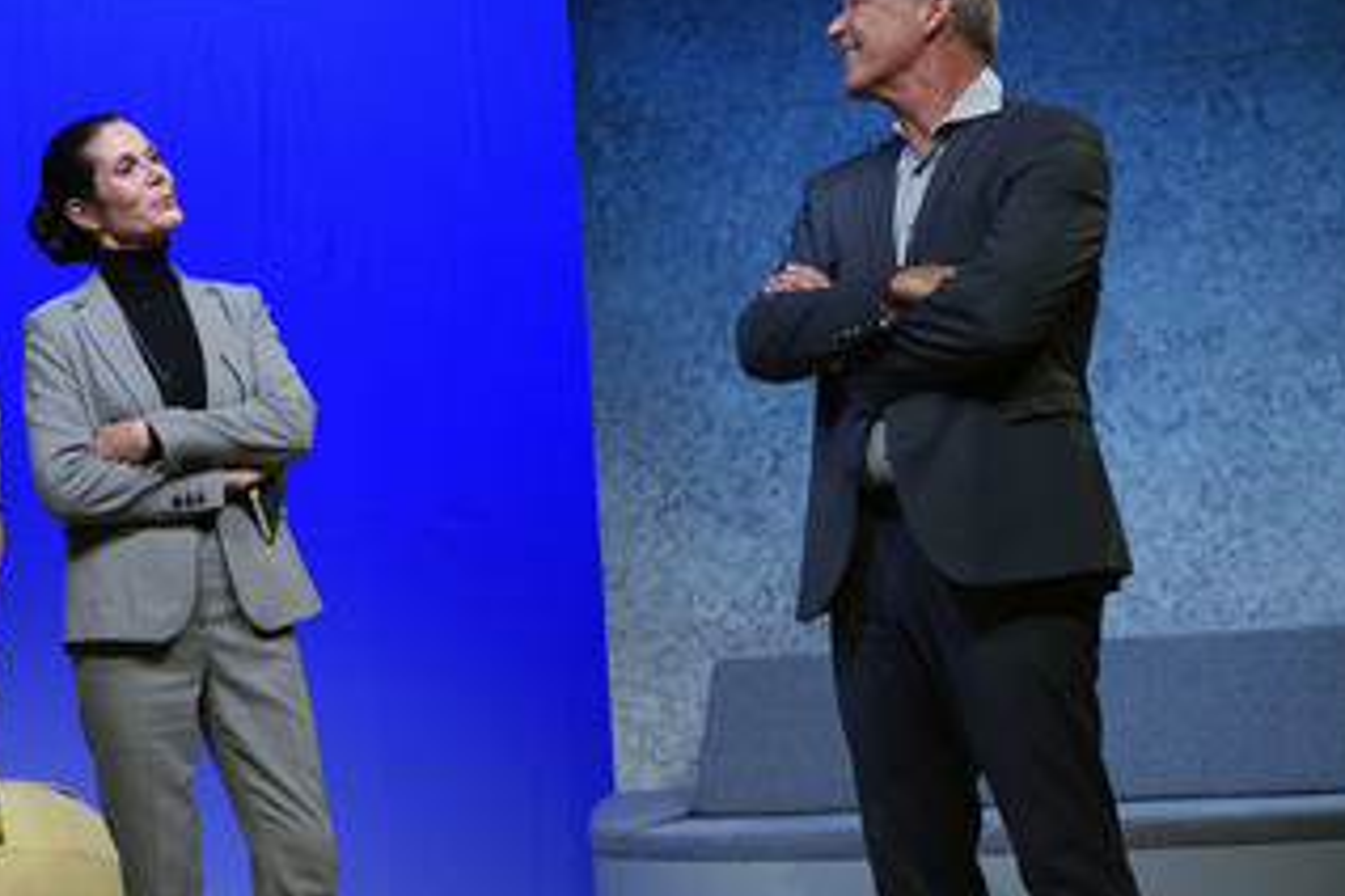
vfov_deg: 13.4
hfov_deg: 20.0
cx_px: 463
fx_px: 3811
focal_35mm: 102
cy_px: 452
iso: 2000
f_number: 5.6
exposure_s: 1/250
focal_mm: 72
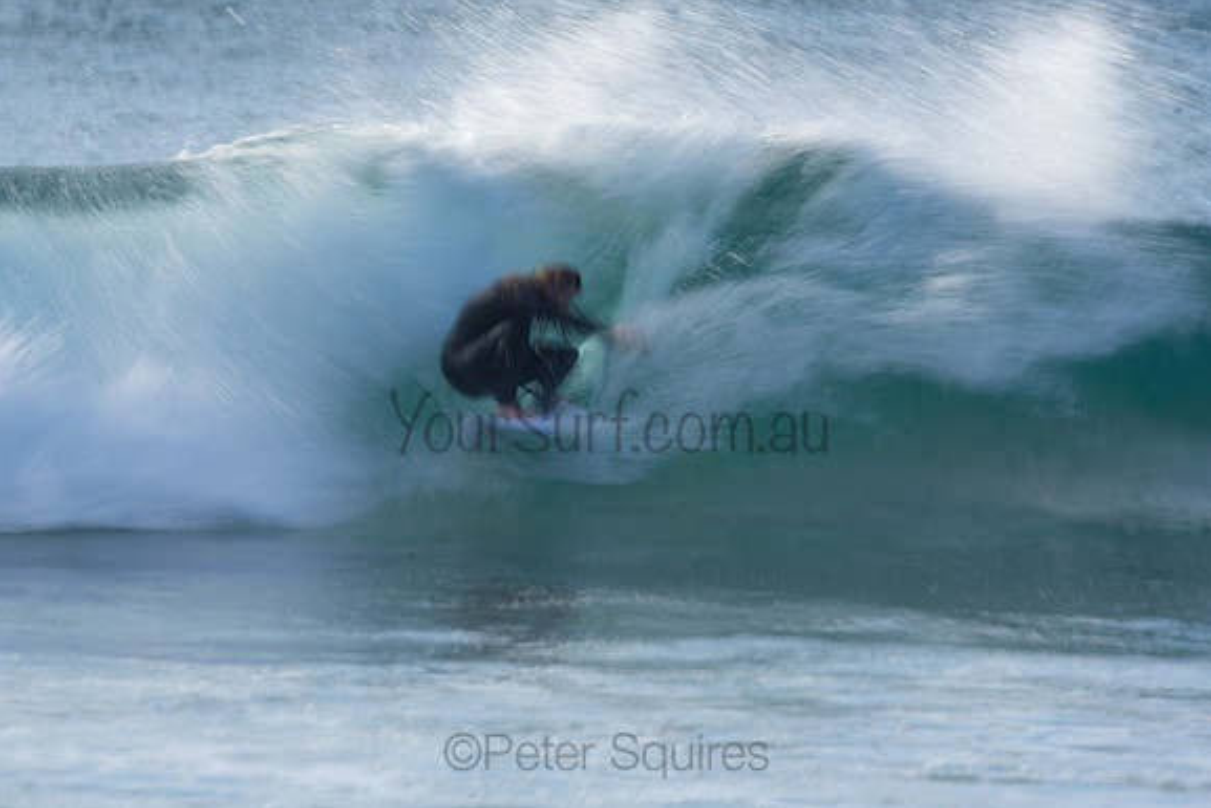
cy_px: 404
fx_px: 25369
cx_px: 607
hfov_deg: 2.7
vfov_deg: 1.8
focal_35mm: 754
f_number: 25
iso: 125
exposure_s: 1/20
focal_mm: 500
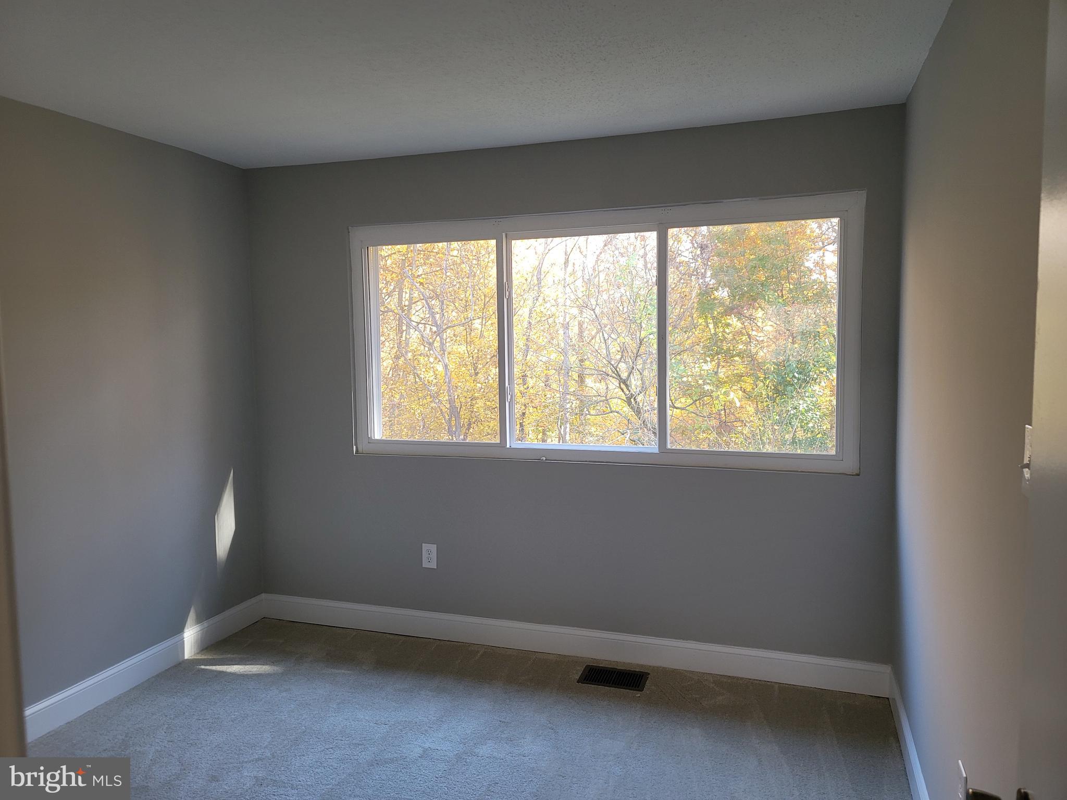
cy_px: 400
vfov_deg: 54.9
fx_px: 771
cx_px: 534
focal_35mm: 25
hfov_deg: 69.4
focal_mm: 7
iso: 160
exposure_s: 1/120
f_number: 1.8
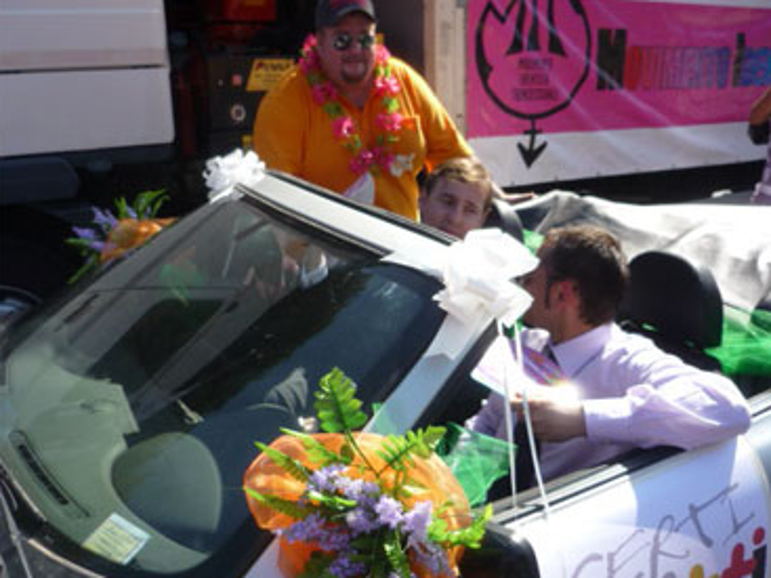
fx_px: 802
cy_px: 294
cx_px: 414
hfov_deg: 51.3
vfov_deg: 39.6
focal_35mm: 36
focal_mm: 5.5
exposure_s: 1/640
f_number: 2.8
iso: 100
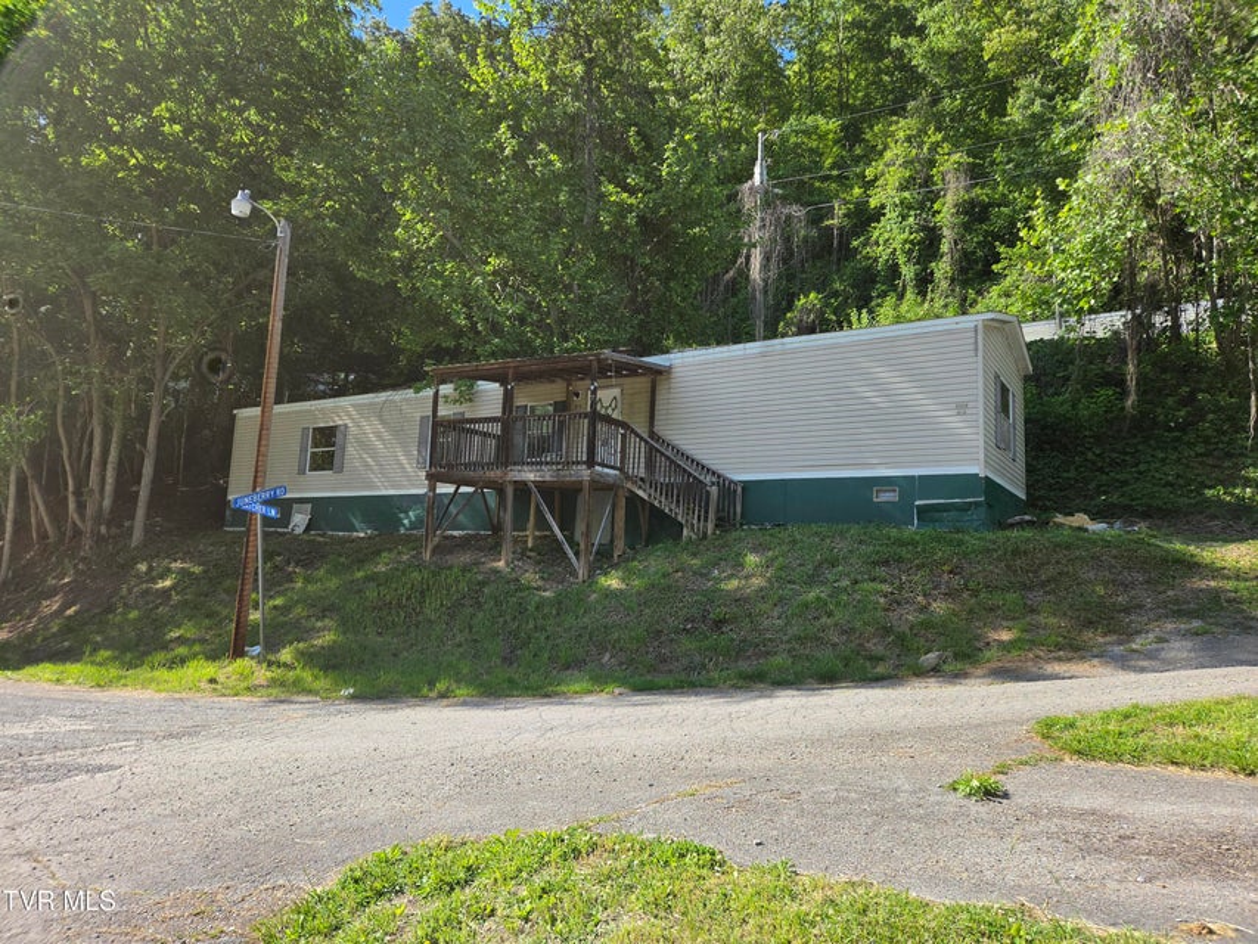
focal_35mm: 23
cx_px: 629
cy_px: 472
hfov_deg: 73.9
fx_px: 836
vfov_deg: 58.9
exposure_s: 1/1659
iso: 80
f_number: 1.8
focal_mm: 5.4
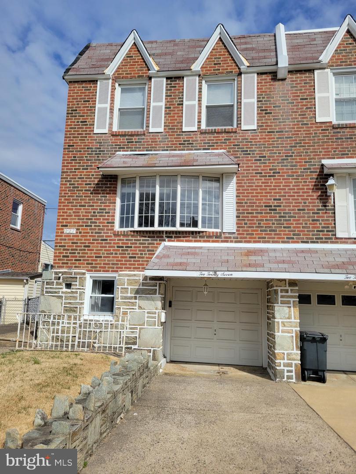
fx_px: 357
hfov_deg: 53.1
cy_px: 237
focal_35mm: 26
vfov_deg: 67.3
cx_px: 178
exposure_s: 1/4629
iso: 40
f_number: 1.8
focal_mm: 5.4
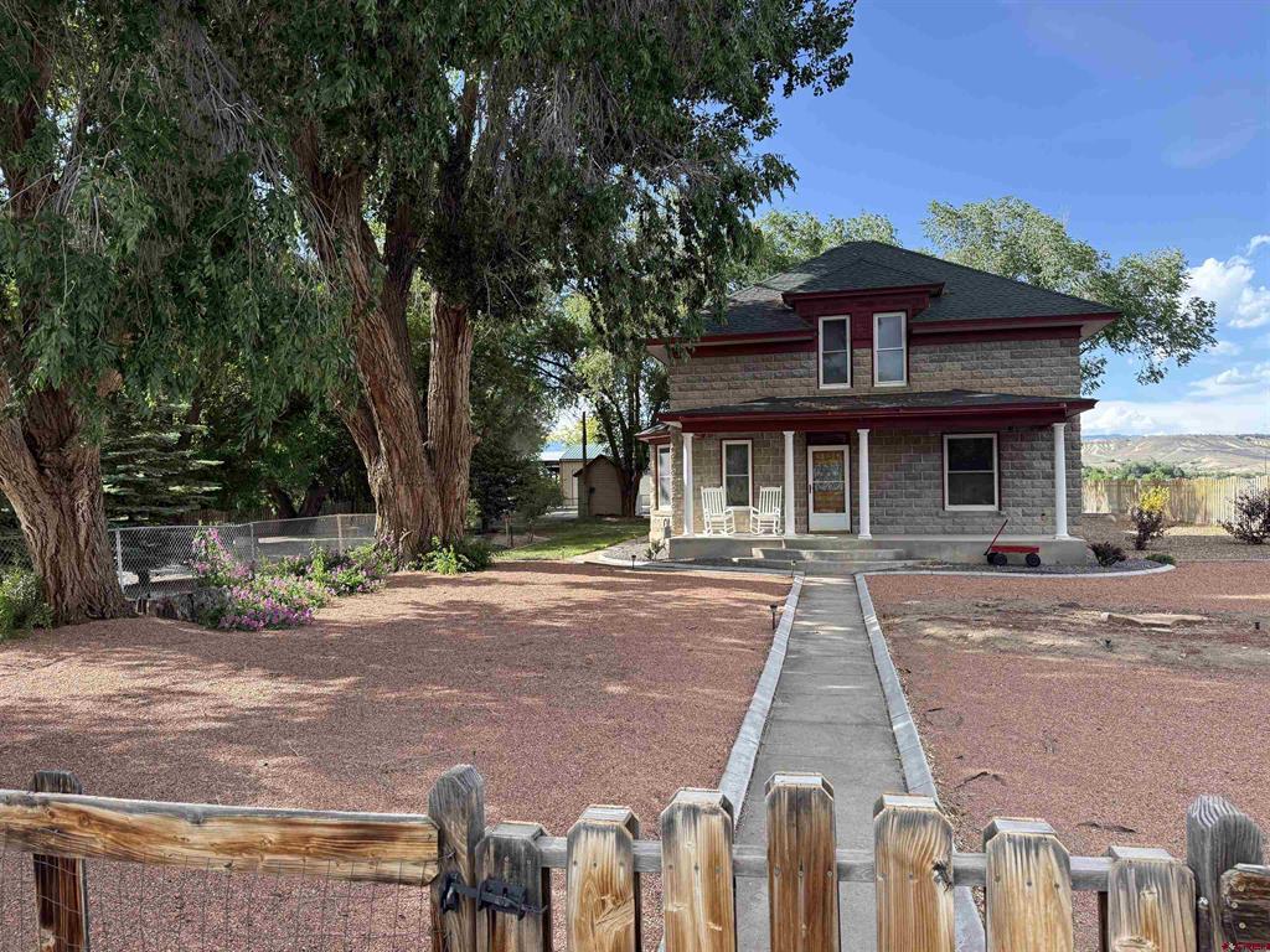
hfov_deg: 71.6
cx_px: 635
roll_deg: +0.1
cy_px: 476
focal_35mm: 24
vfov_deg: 56.8
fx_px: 881
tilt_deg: +2.5
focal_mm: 6.76
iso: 100
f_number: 1.78
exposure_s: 1/1361
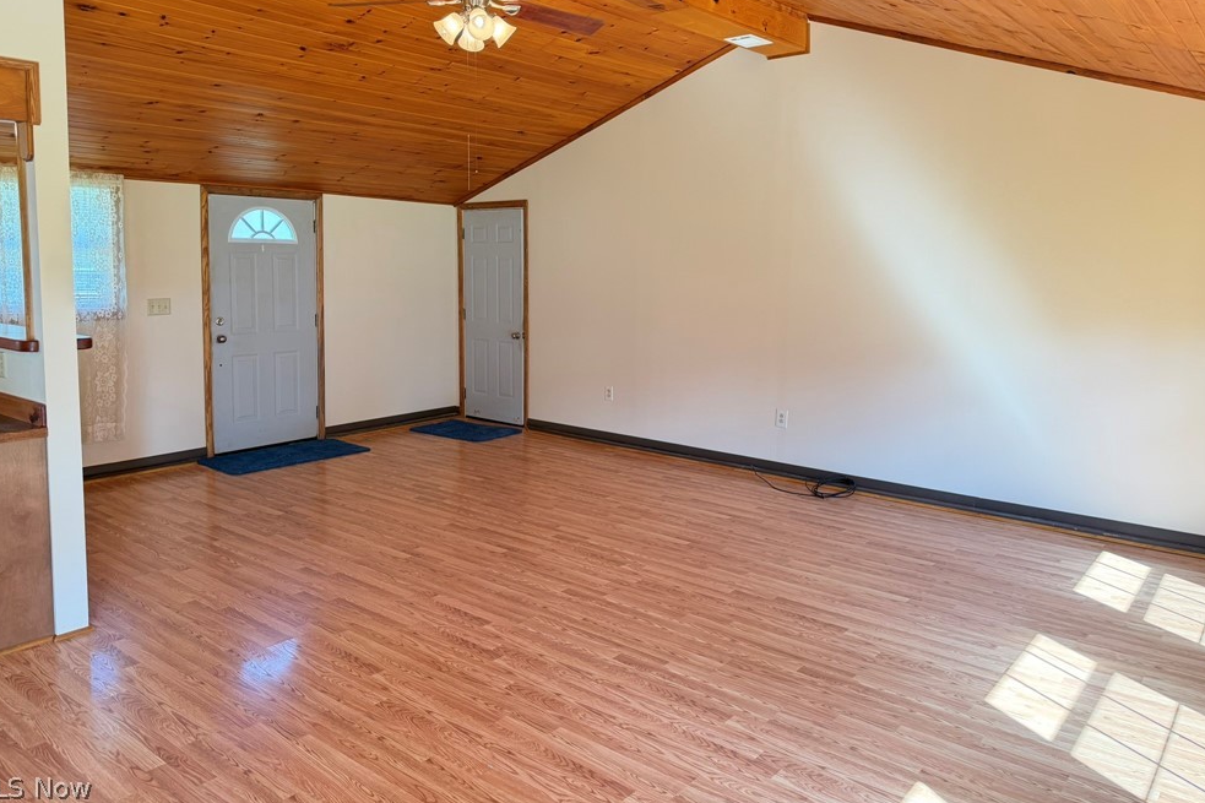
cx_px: 591
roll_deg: -0.5
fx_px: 870
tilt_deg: -5.2
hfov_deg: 69.4
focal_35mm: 26
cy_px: 337
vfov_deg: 49.3
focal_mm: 6.76
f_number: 1.78
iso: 320
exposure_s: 1/120
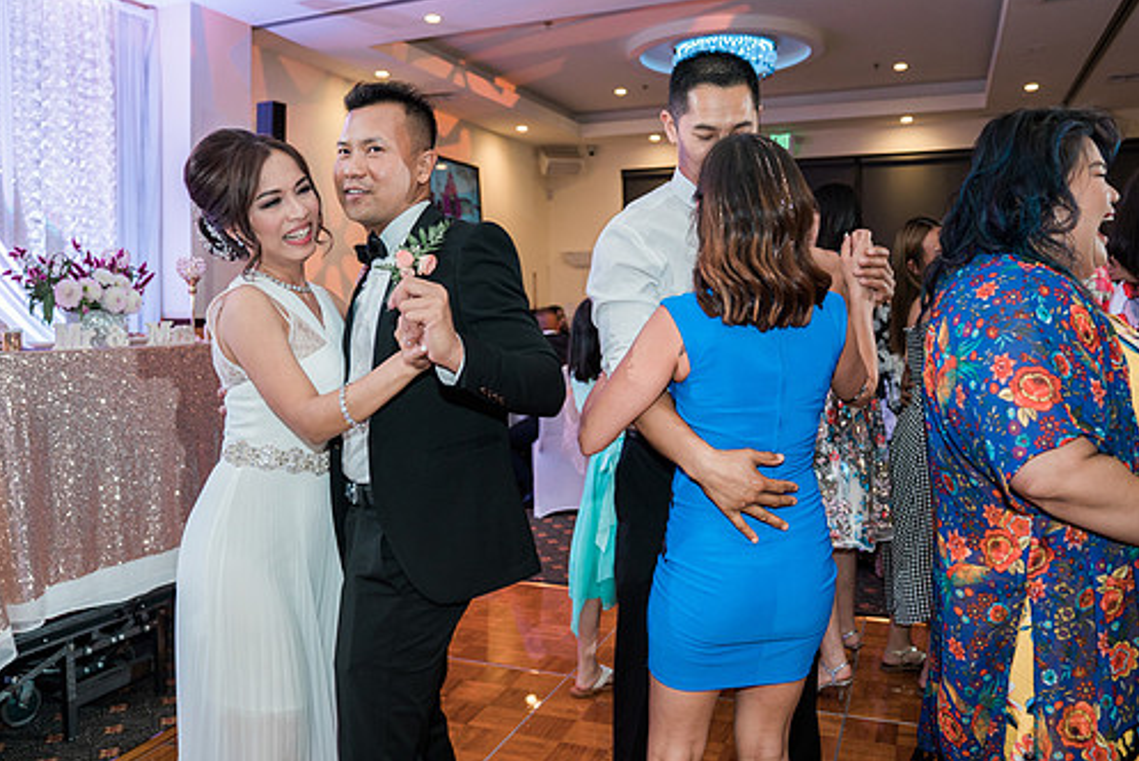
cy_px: 324
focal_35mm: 28
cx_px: 561
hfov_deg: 65.4
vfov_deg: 46.3
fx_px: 886
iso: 800
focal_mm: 24
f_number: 2.8
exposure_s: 1/160
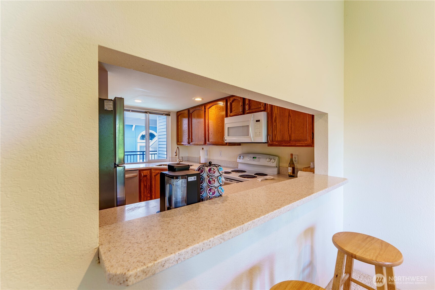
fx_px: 179
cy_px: 145
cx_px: 218
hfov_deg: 101.2
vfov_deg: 78.1
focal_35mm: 15
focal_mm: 14.8
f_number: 8
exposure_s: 1/15
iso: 100
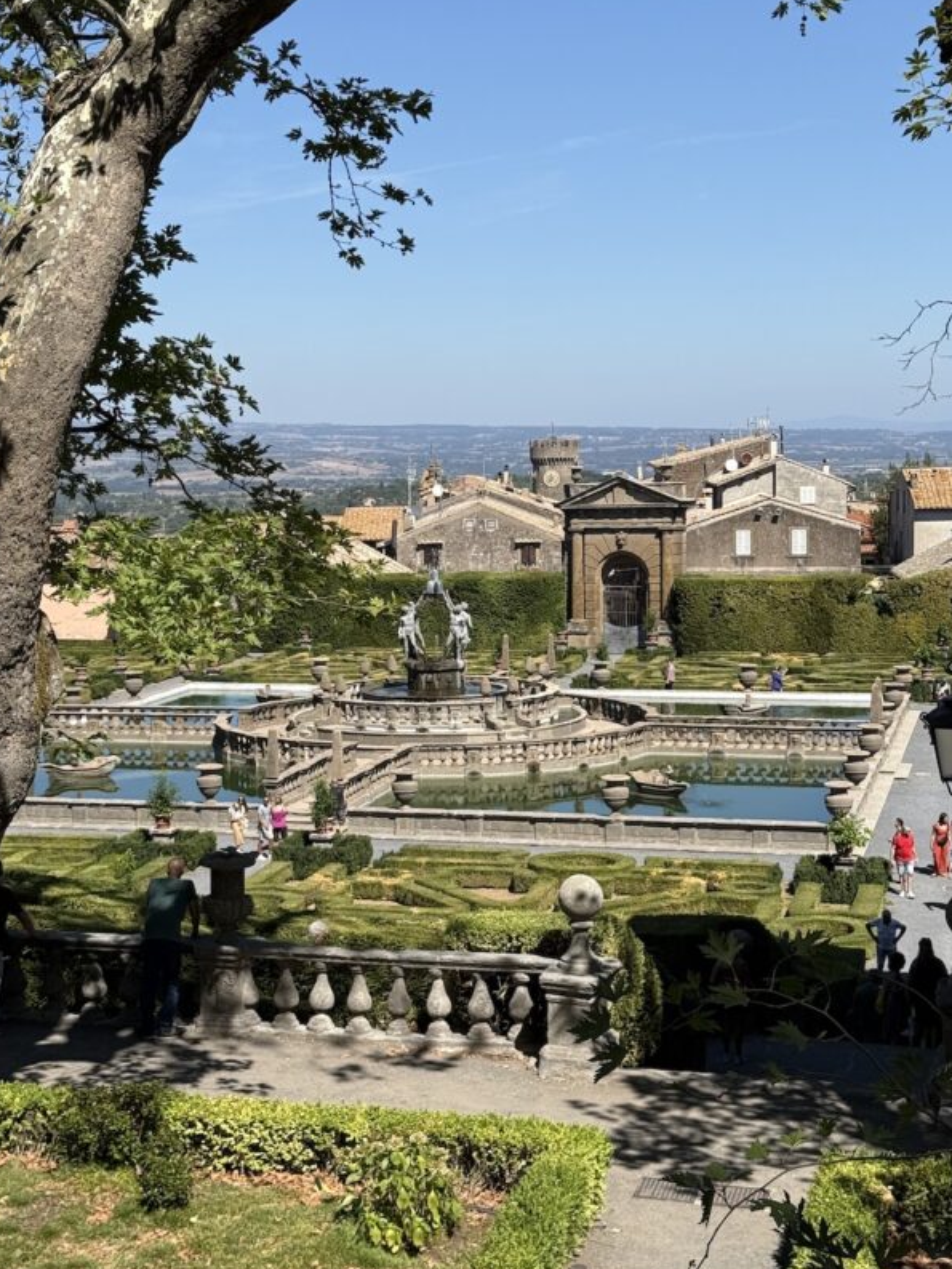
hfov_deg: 23.6
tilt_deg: -4.4
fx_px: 2273
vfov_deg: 31.2
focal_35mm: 62
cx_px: 418
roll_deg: -0.1
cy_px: 597
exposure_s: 1/4878
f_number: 1.78
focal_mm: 6.76
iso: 64
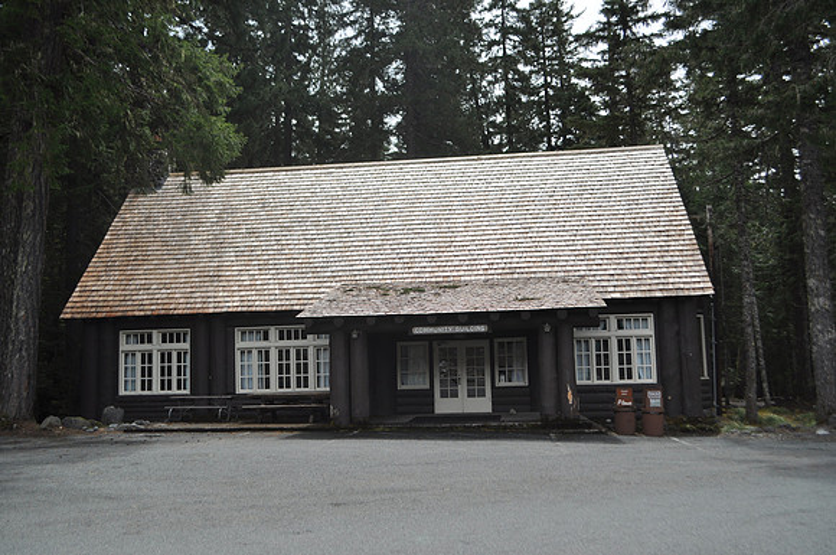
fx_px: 765
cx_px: 418
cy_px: 278
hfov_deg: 57.3
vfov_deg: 39.9
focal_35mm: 33
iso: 200
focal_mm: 22
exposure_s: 1/1250
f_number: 4.5
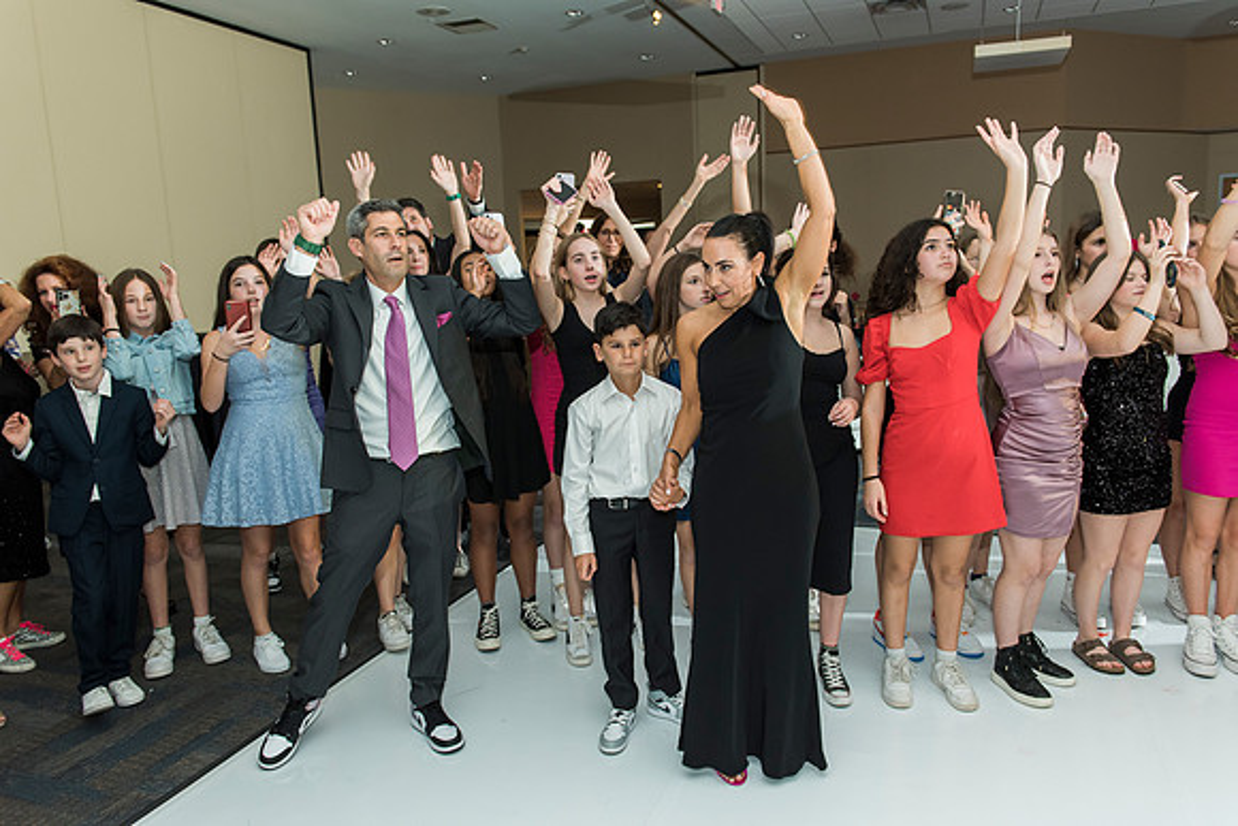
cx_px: 619
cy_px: 413
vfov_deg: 48.0
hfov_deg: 67.4
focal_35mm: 27
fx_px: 929
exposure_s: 1/100
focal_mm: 27
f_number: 4
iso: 1000
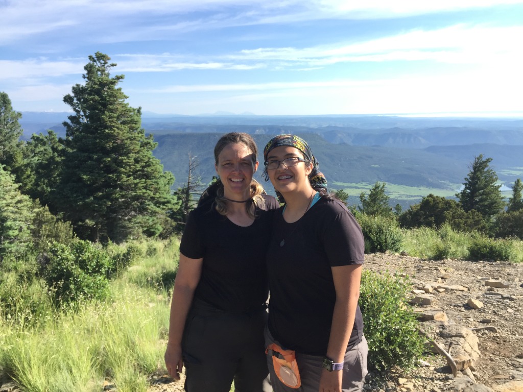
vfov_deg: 48.2
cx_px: 262
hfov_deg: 61.7
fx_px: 438
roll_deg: +1.2
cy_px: 196
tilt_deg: -11.2
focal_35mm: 29
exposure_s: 1/791
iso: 32
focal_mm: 4.15
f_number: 2.2
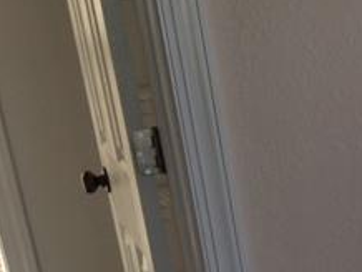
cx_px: 528
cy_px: 338
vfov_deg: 16.6
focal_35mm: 85
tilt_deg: -23.5
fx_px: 890
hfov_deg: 20.1
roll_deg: +0.7
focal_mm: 4.15
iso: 32
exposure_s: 1/120
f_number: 2.2
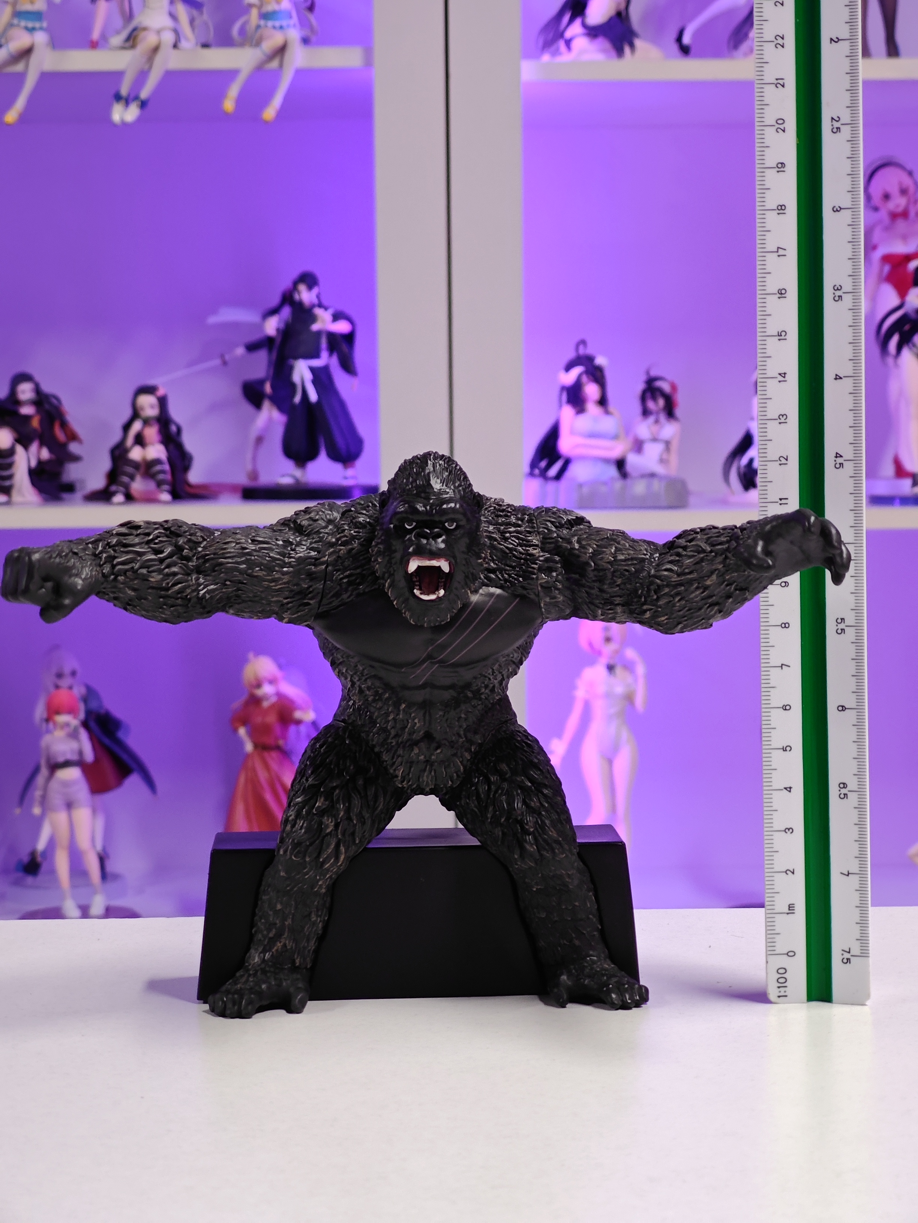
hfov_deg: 18.4
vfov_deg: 24.4
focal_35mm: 80
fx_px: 2829
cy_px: 612
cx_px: 459
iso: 400
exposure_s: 1/15.4
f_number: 2.4
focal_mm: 7.48
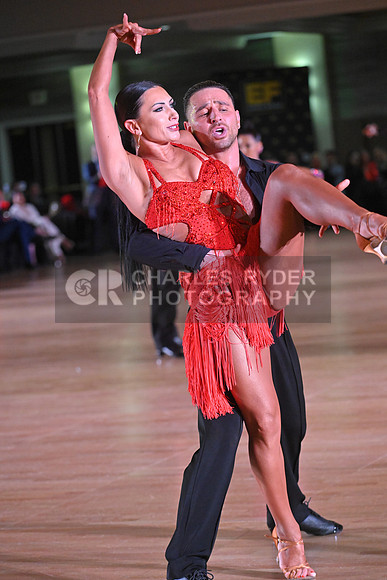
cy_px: 290
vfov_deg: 15.8
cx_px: 194
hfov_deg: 10.6
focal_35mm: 130
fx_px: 2095
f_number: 4.5
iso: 5000
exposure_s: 1/400
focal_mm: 130
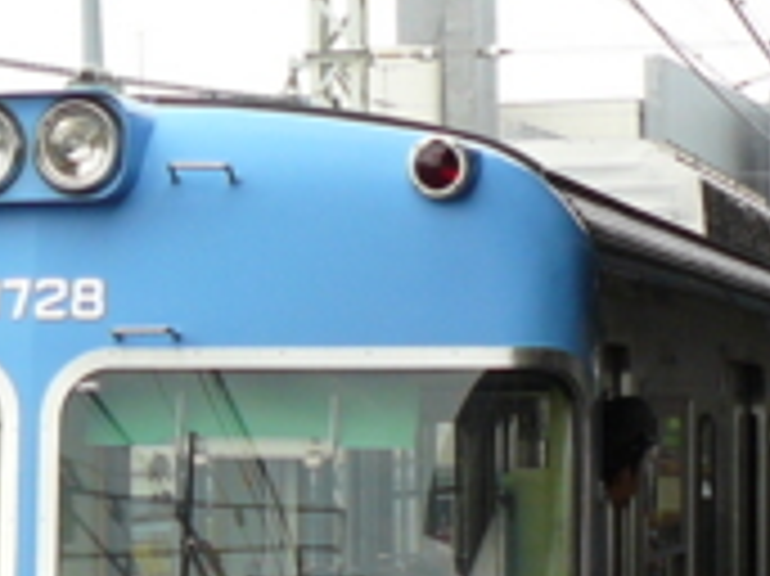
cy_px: 716
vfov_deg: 9.6
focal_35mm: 152
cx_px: 270
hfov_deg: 13.0
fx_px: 3379
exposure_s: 1/500
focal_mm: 6
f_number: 2.8
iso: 125
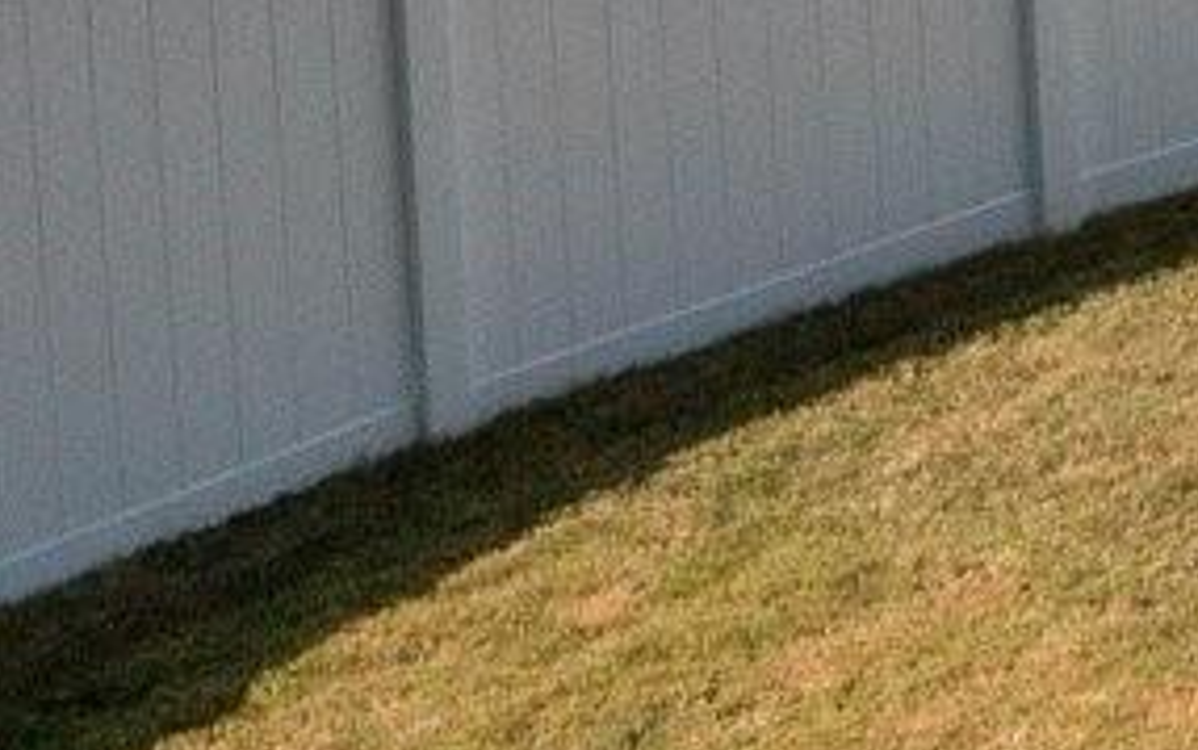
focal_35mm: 204
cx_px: 3481
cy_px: -838
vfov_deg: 6.2
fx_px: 6663
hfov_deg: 8.7
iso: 100
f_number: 7.1
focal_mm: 10.26
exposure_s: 1/800
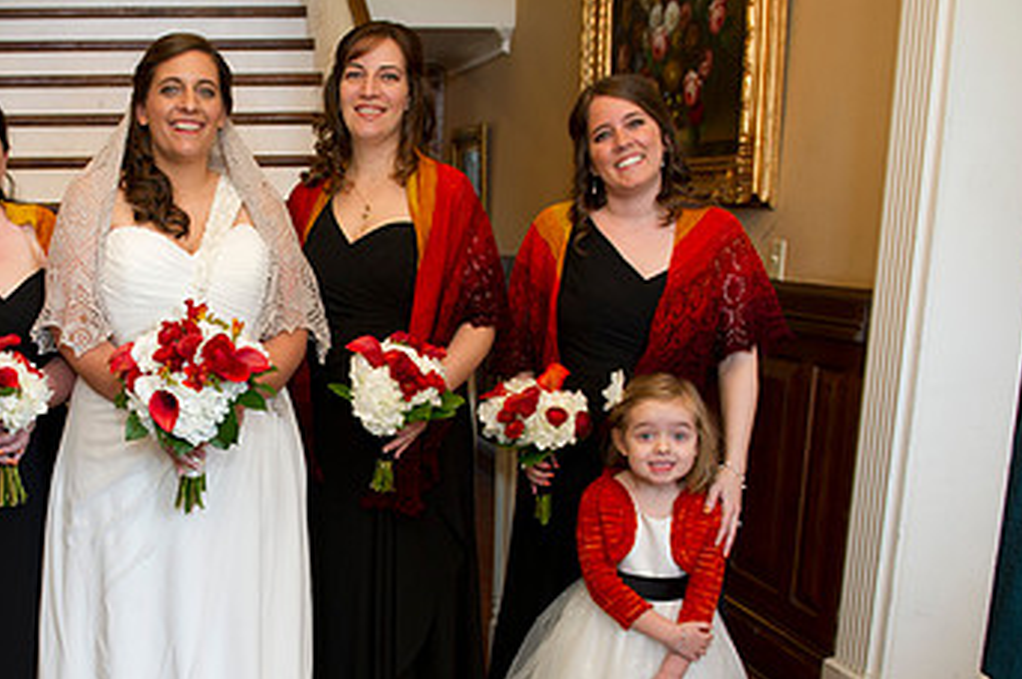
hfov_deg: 42.6
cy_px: 500
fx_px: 1248
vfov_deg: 30.0
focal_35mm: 44
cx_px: 212
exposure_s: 1/60
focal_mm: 26
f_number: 4.5
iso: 800
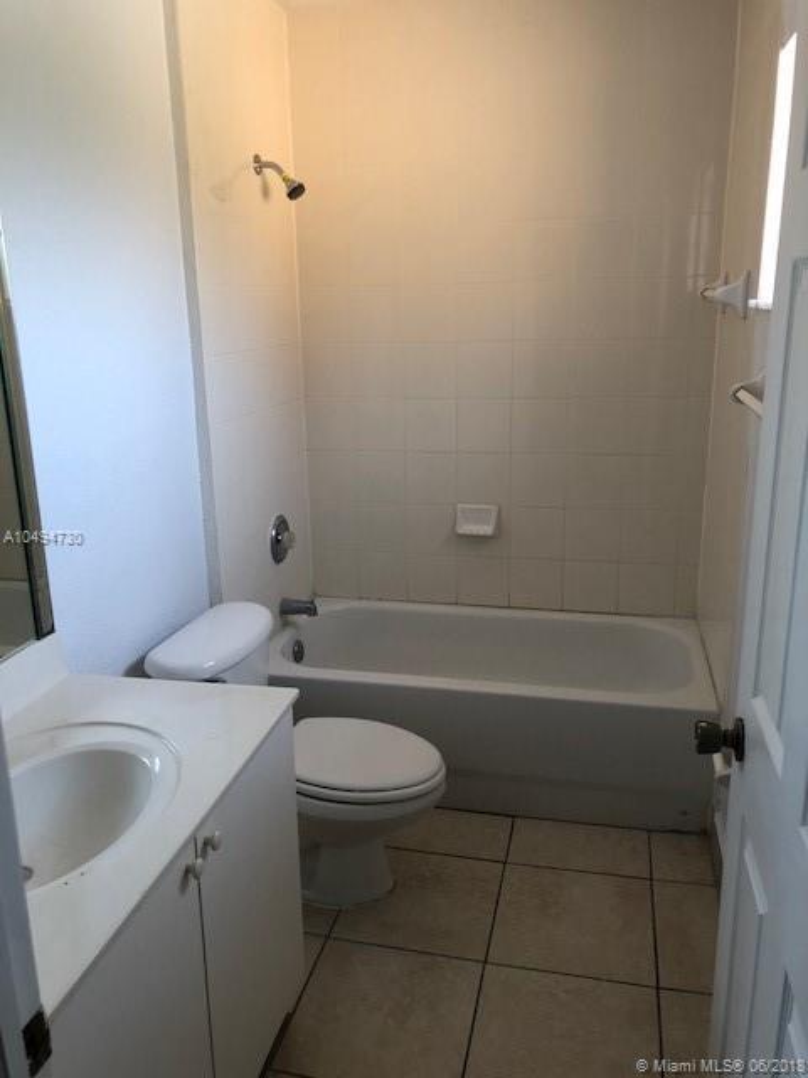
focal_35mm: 28
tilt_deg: -13.8
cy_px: 539
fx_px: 871
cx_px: 404
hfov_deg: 49.7
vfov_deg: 63.4
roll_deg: +0.5
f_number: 1.8
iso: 25
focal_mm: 4
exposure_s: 1/30
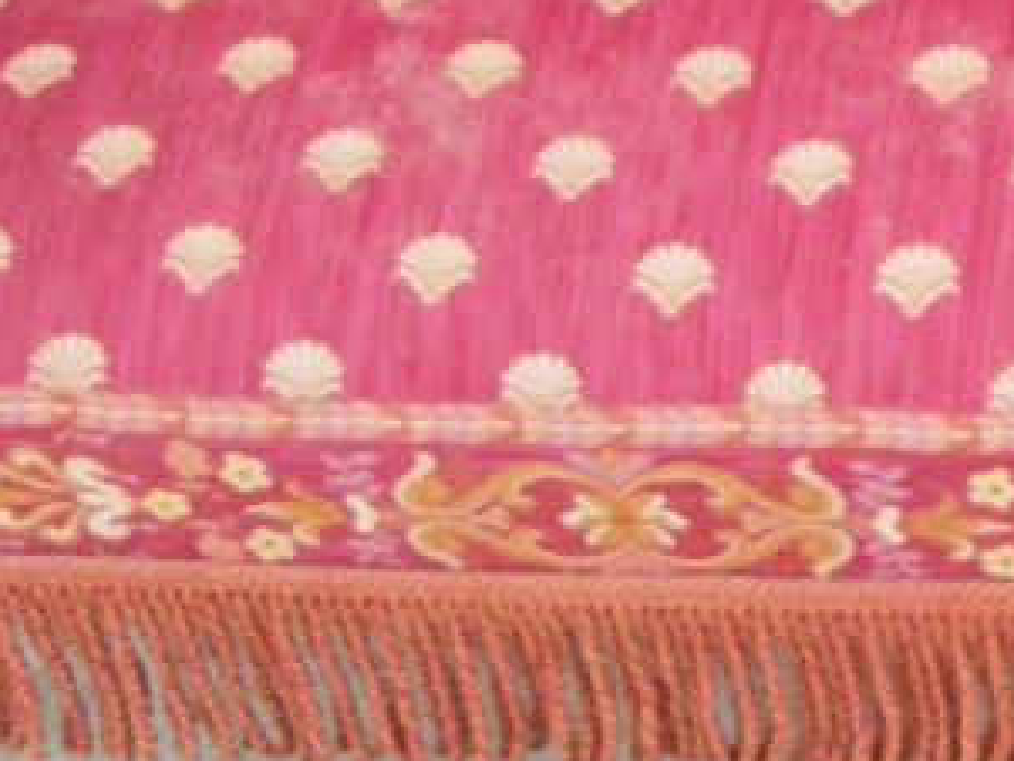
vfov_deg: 10.7
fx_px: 3985
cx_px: 1479
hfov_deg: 13.7
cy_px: -118
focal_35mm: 136
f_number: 2.9
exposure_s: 1/320
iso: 80
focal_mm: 5.7
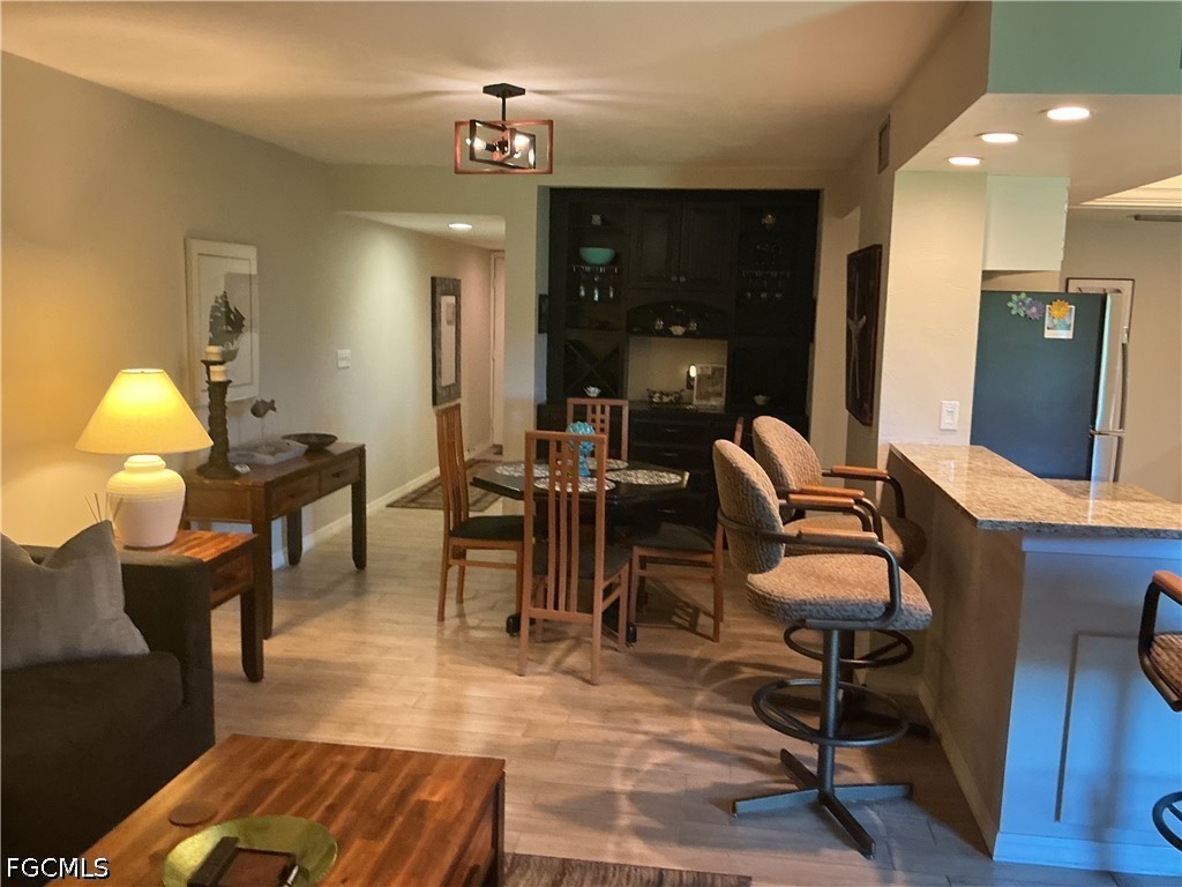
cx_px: 591
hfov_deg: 61.7
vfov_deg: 48.2
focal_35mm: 29
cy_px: 444
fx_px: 990
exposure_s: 1/60
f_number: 1.8
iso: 250
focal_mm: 3
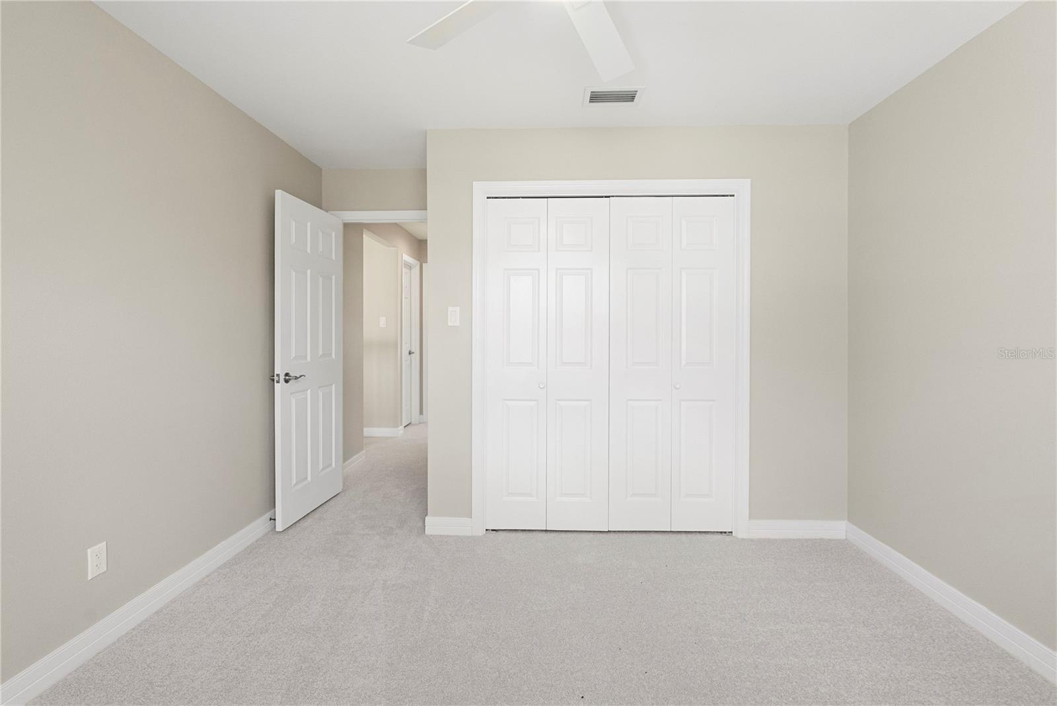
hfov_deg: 96.7
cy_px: 353
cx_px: 528
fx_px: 470
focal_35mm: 16
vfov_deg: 73.8
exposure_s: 1/40
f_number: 9
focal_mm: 16
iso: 2000
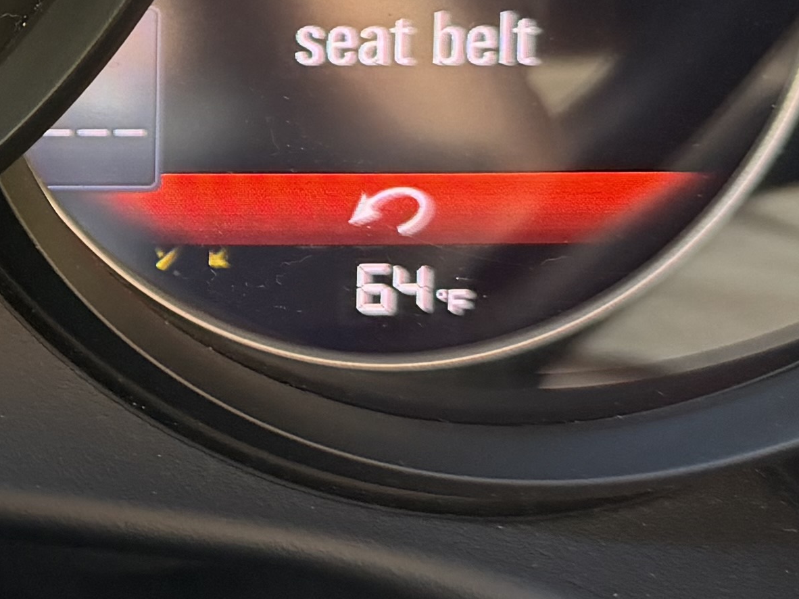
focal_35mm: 116
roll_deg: -1.6
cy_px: -133
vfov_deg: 12.4
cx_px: -548
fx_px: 2677
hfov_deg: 15.1
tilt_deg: -24.7
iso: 200
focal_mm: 6.76
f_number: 1.78
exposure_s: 1/76
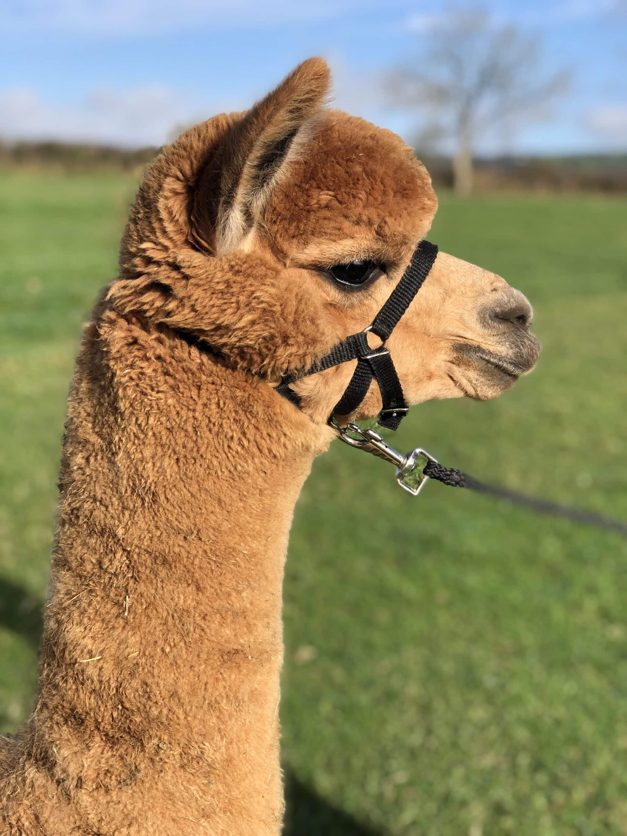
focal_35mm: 57
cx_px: 314
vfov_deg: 33.8
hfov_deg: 25.7
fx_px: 1377
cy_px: 418
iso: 20
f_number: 2.8
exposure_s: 1/440
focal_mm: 6.6
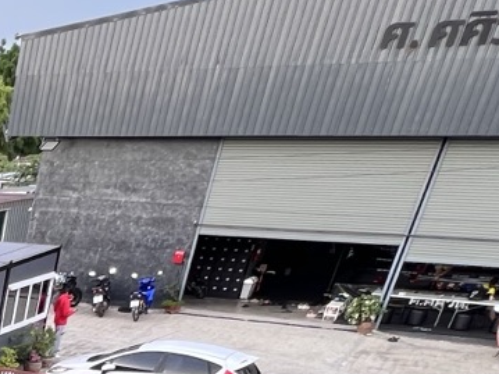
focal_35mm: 58
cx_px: -331
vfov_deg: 19.6
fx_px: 836
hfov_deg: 23.2
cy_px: 651
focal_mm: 1.57
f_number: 1.8
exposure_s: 1/102
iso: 32
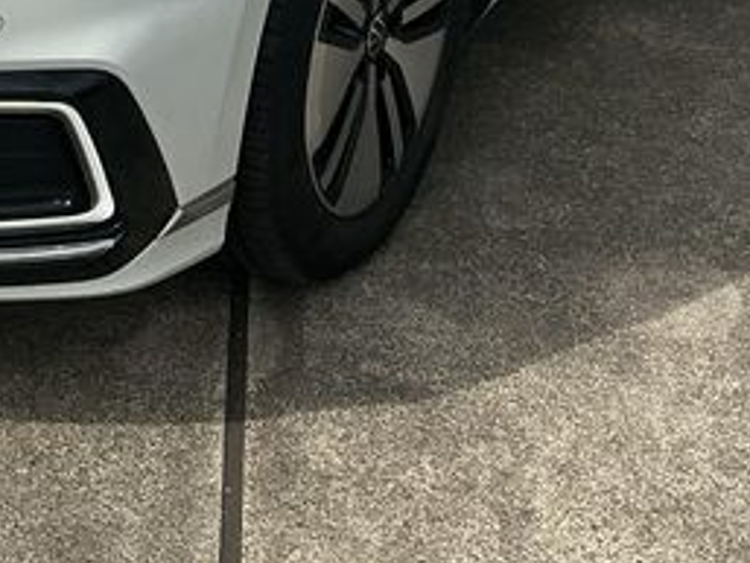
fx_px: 1886
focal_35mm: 87
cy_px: -251
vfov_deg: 15.8
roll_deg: -1.0
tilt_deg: -15.6
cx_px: 82
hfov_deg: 22.0
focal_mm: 3
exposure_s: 1/3125
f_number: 1.8
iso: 25
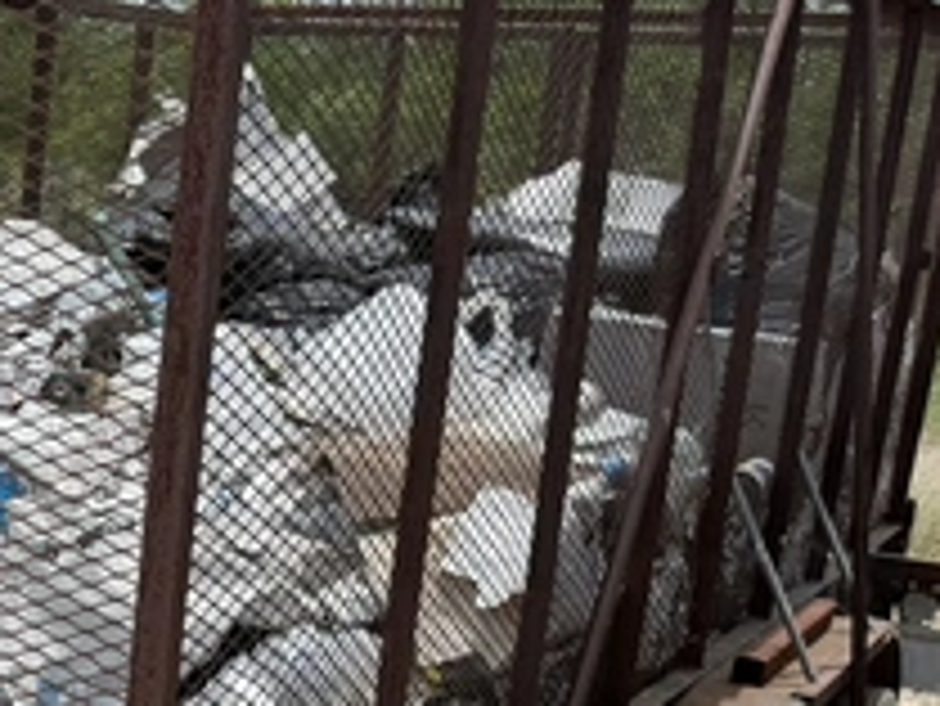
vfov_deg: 16.6
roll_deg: -1.9
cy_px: 785
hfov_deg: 20.1
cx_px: -400
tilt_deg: -16.0
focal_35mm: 86
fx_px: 2337
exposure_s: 1/2232
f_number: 1.78
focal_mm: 6.76
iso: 80
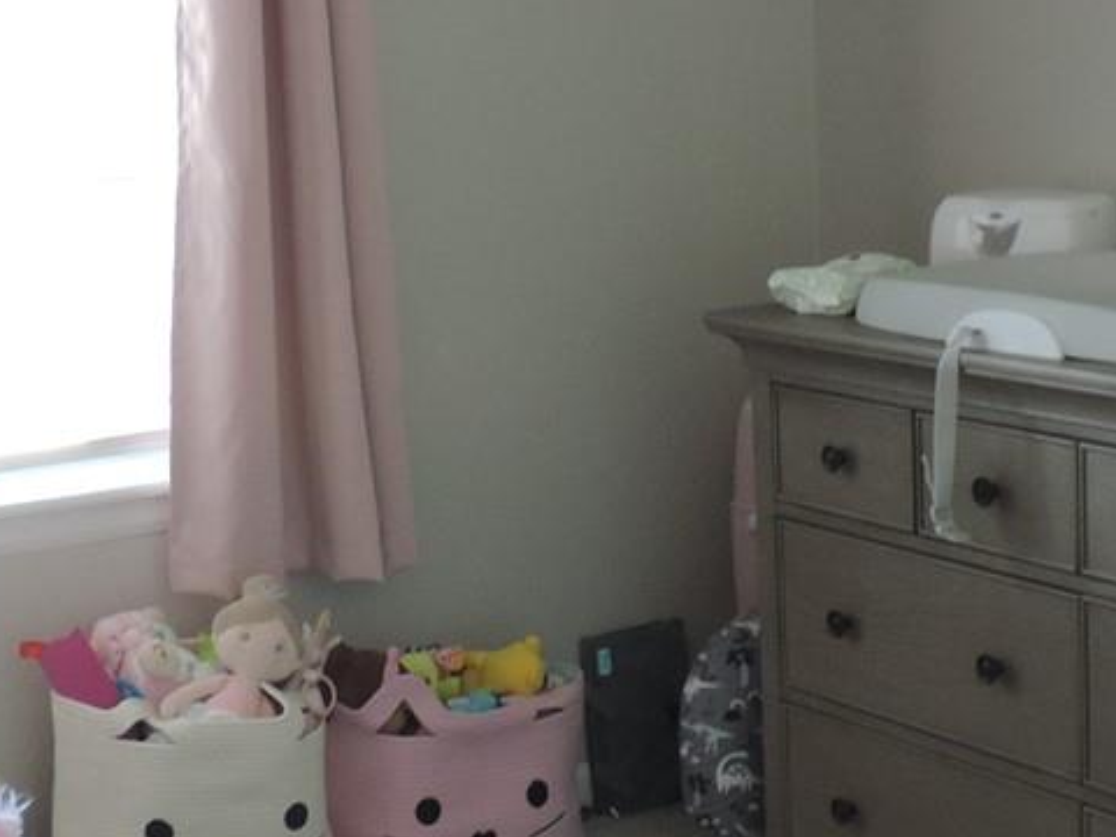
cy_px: 446
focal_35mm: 80
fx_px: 2579
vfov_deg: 18.4
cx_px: 525
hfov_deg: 24.4
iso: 250
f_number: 3
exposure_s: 1/30
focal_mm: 4.3
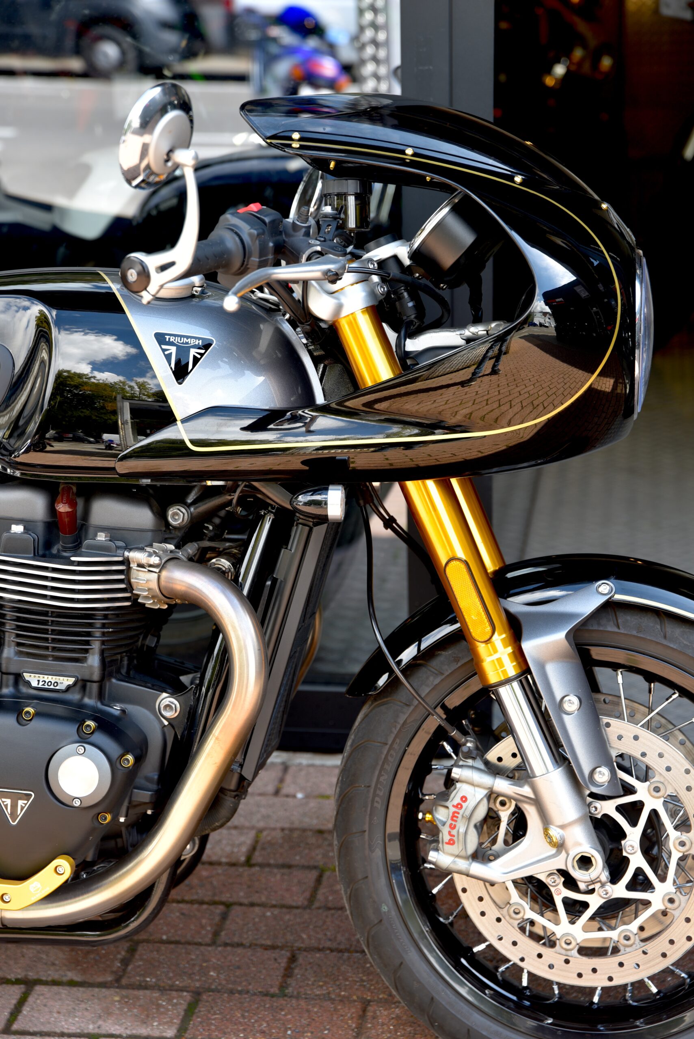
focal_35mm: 70
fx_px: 2022
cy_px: 520
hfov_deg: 19.5
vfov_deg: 28.8
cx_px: 347
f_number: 4.5
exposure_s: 1/80
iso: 100
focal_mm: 70
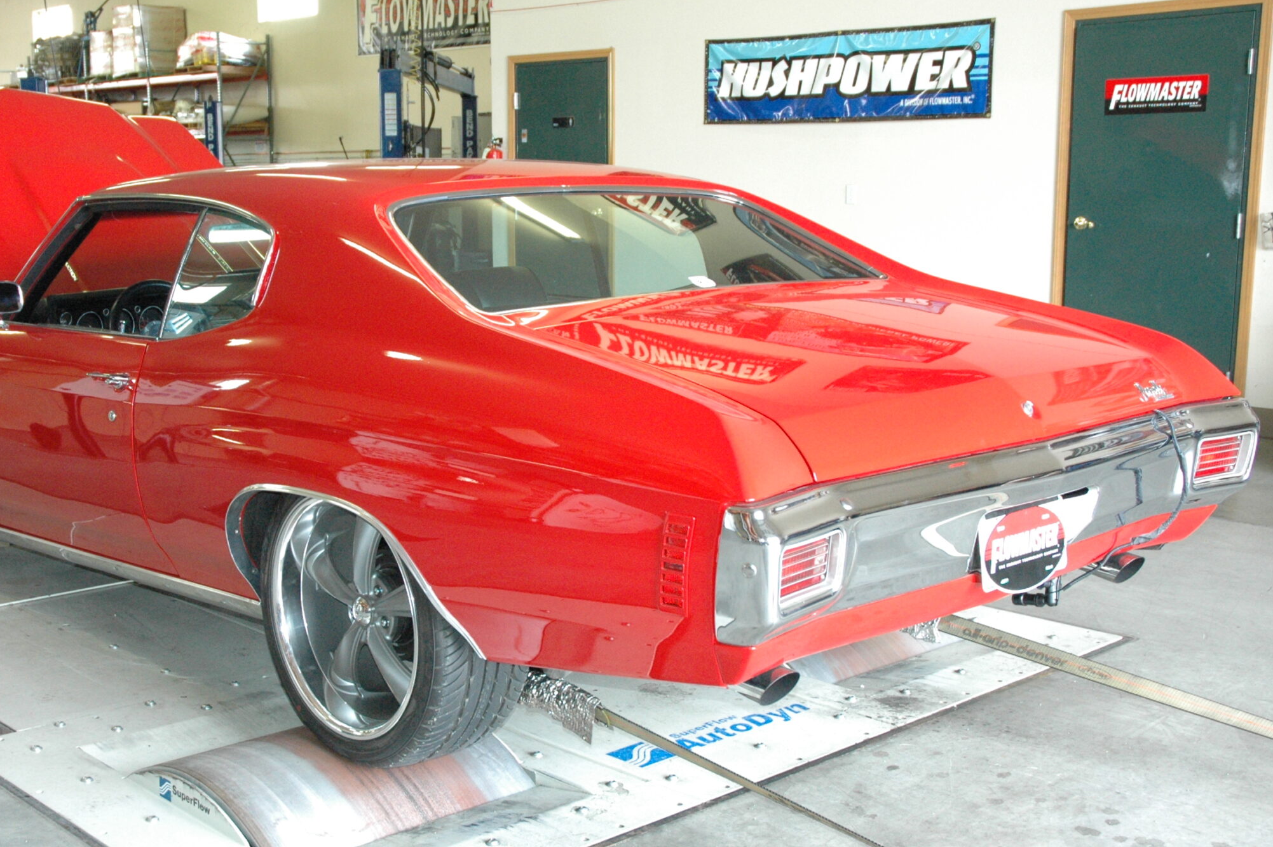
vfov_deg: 29.2
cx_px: 503
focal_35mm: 46
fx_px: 1625
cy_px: 447
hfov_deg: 42.5
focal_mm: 24
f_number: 5
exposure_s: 1/80
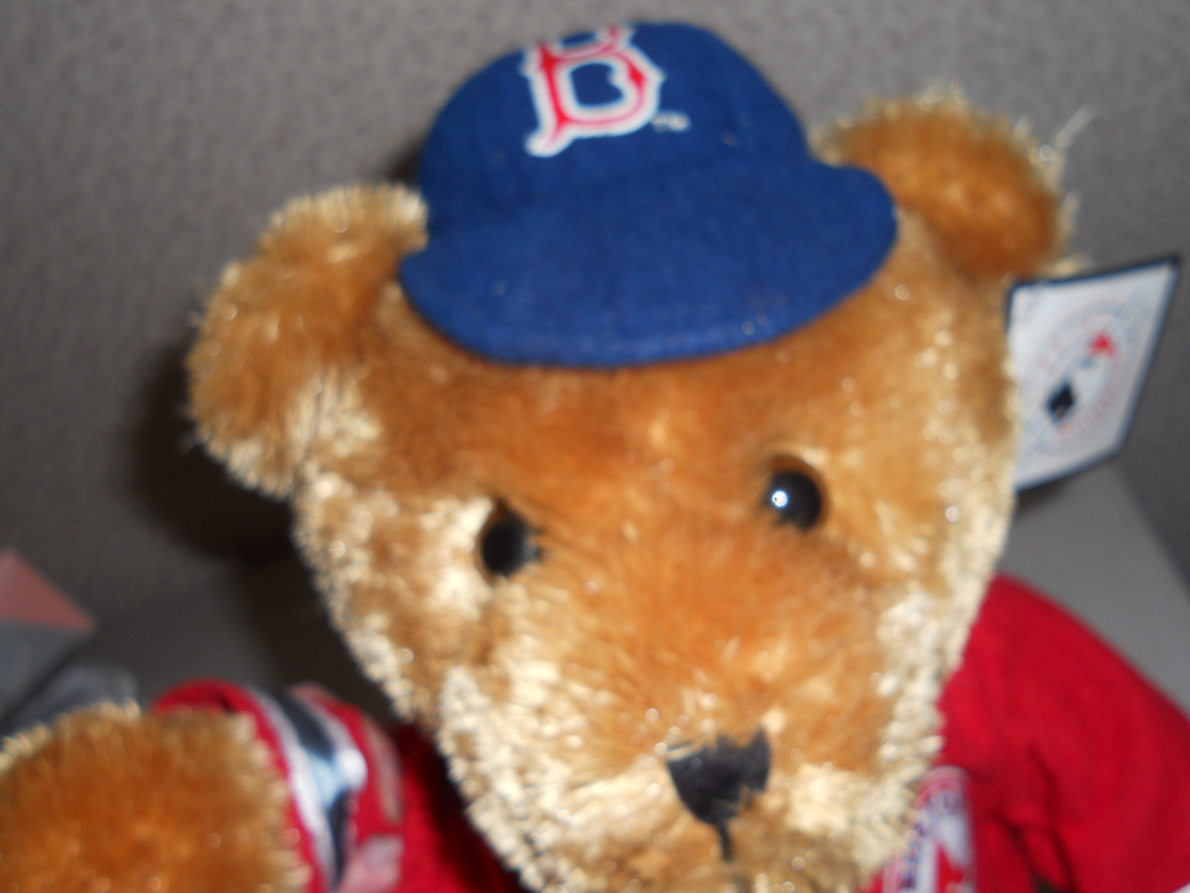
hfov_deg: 54.0
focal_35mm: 34
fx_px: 1169
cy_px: 445
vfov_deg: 41.8
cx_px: 594
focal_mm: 5.8
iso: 80
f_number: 8.8
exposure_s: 1/25
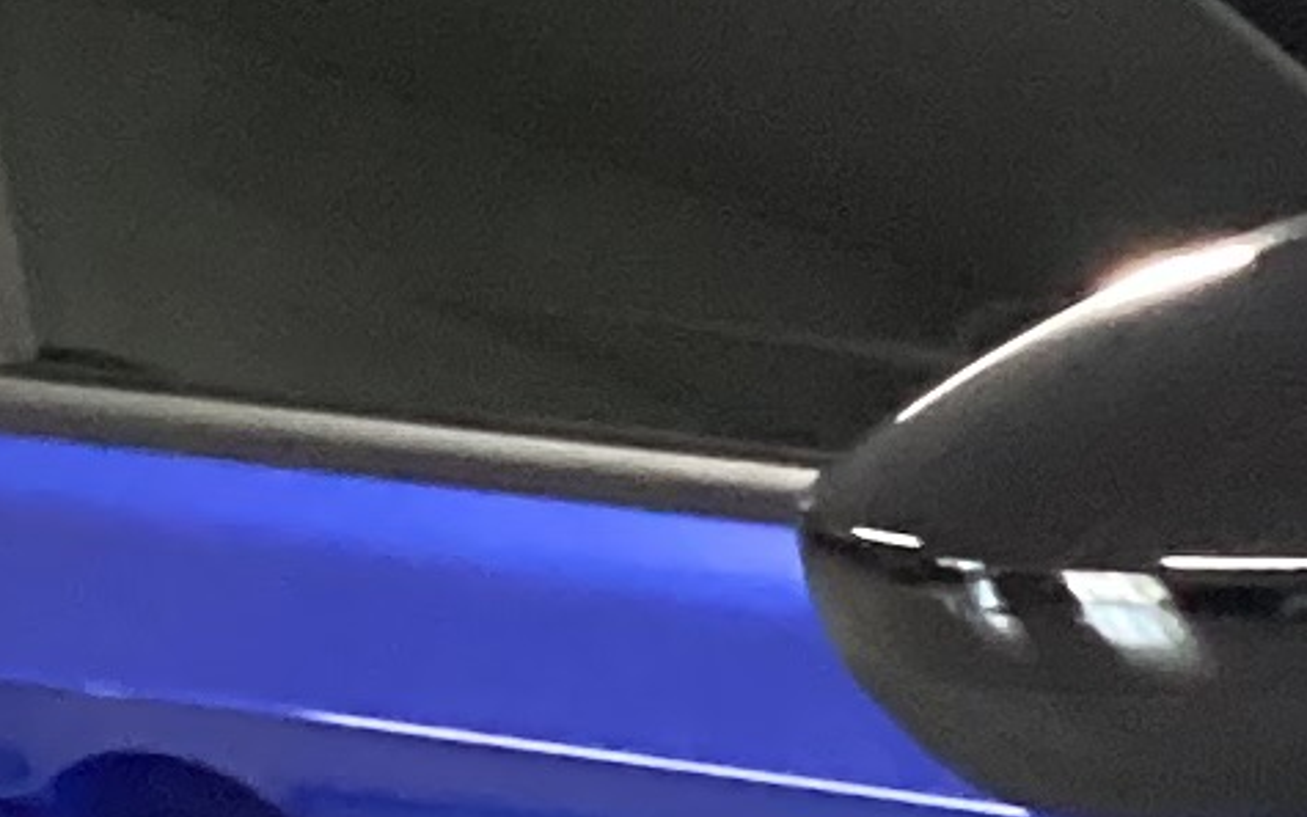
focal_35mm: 226
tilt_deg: -26.2
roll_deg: +5.3
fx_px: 8051
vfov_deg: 5.6
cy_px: 1854
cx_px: 3759
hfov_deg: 8.1
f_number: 2.4
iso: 400
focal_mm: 3.3
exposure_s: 1/40
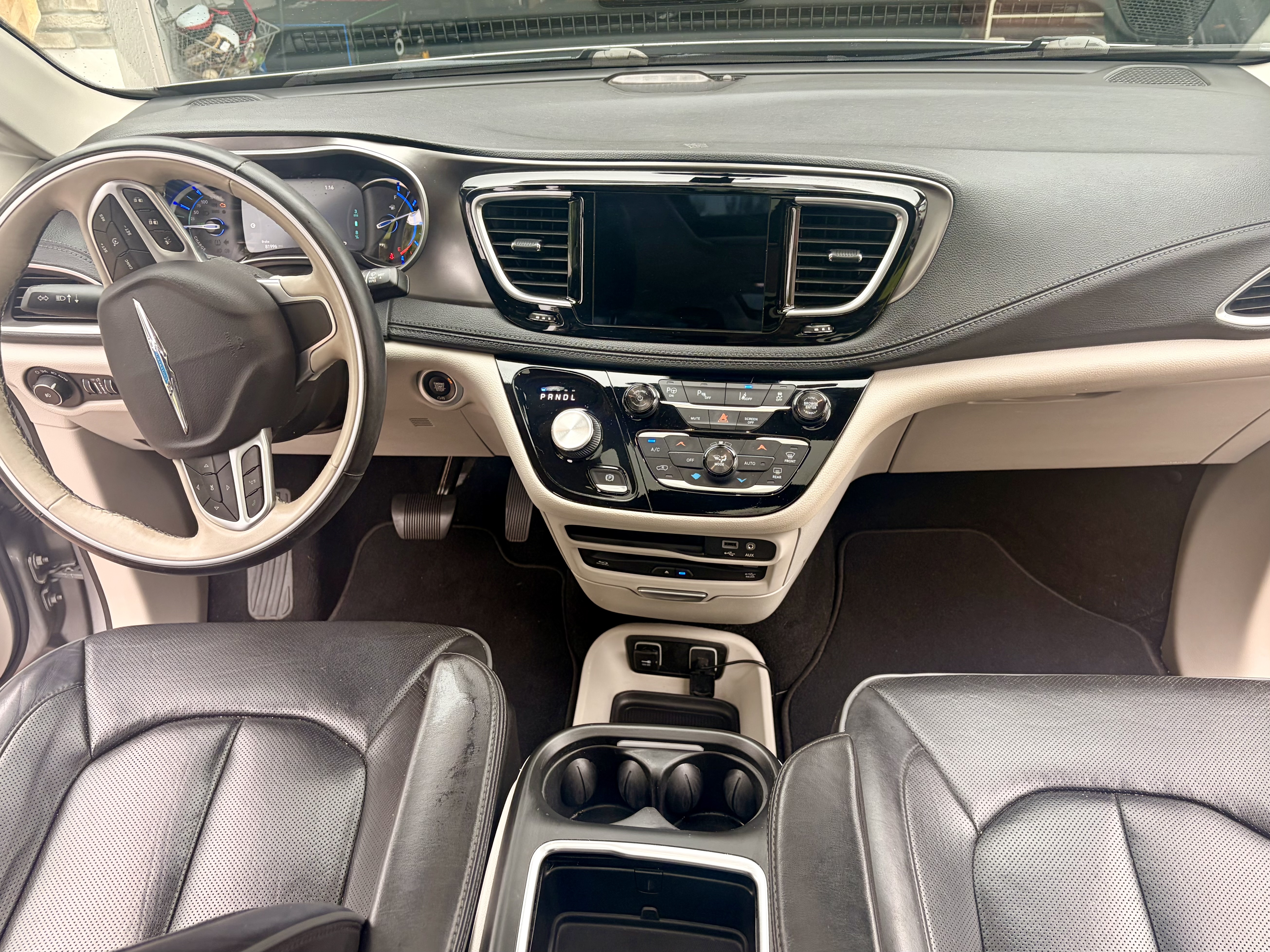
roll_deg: +6.7
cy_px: 476
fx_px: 954
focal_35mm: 26
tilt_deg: -31.4
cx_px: 635
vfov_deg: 53.1
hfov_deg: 67.3
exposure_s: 1/122
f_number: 1.6
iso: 80
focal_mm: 5.96
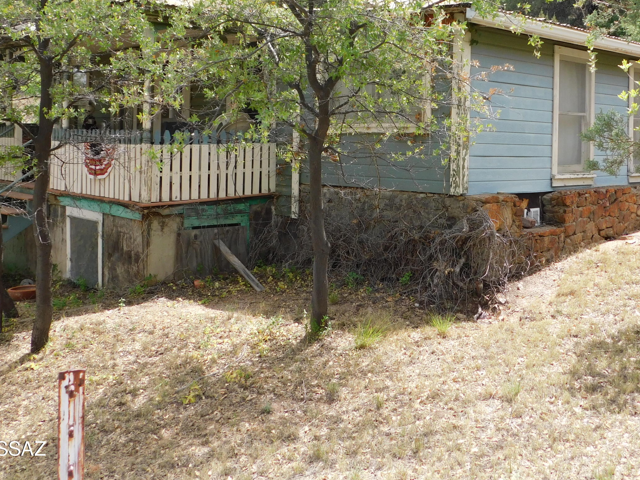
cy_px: 130
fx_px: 758
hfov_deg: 45.6
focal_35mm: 41
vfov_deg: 34.5
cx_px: 371
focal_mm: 4.9
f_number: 3.2
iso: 125
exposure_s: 1/640
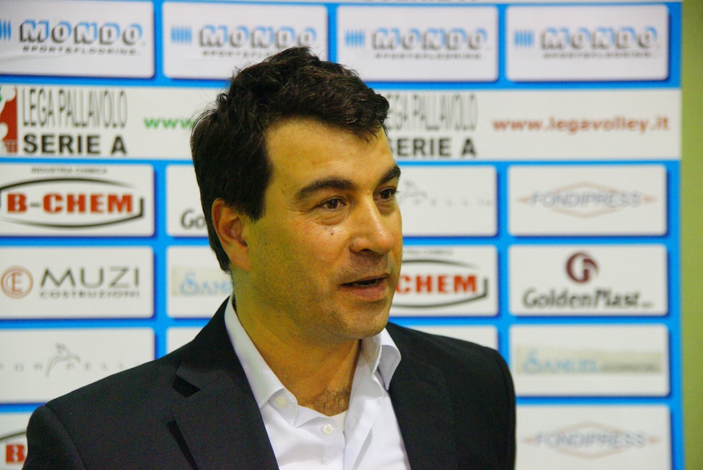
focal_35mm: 105
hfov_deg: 19.4
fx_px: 2051
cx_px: 352
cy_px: 235
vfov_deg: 13.1
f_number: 4.5
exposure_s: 1/125
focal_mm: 105
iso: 3200
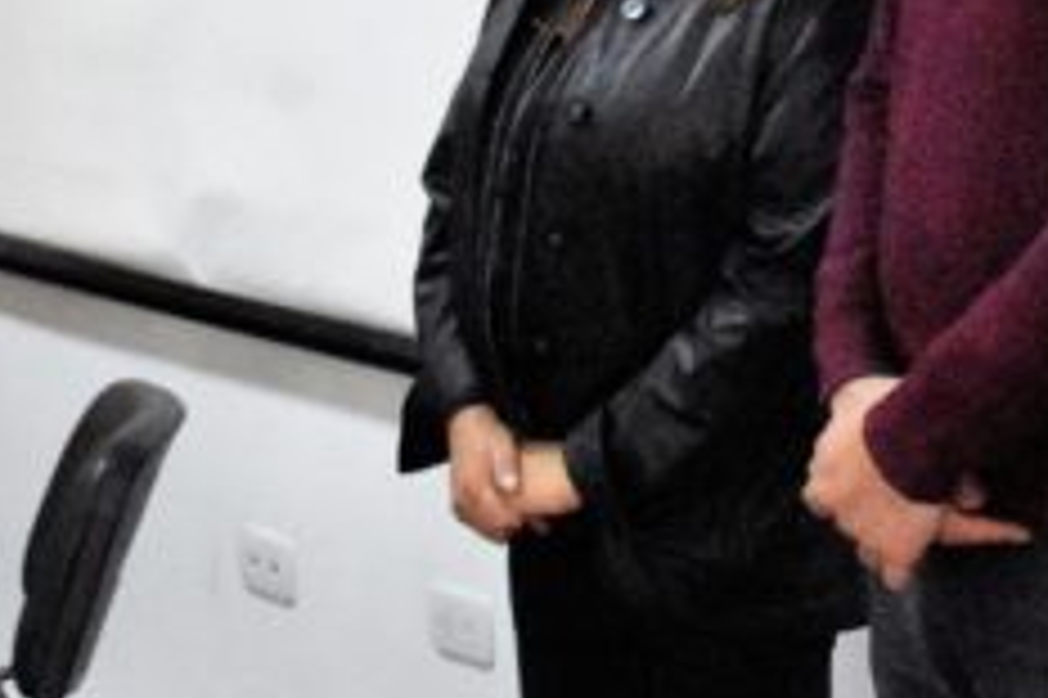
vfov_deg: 13.7
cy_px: 90
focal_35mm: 99
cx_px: 927
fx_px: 2880
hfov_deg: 20.2
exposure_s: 1/250
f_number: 8
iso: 12800
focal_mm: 20
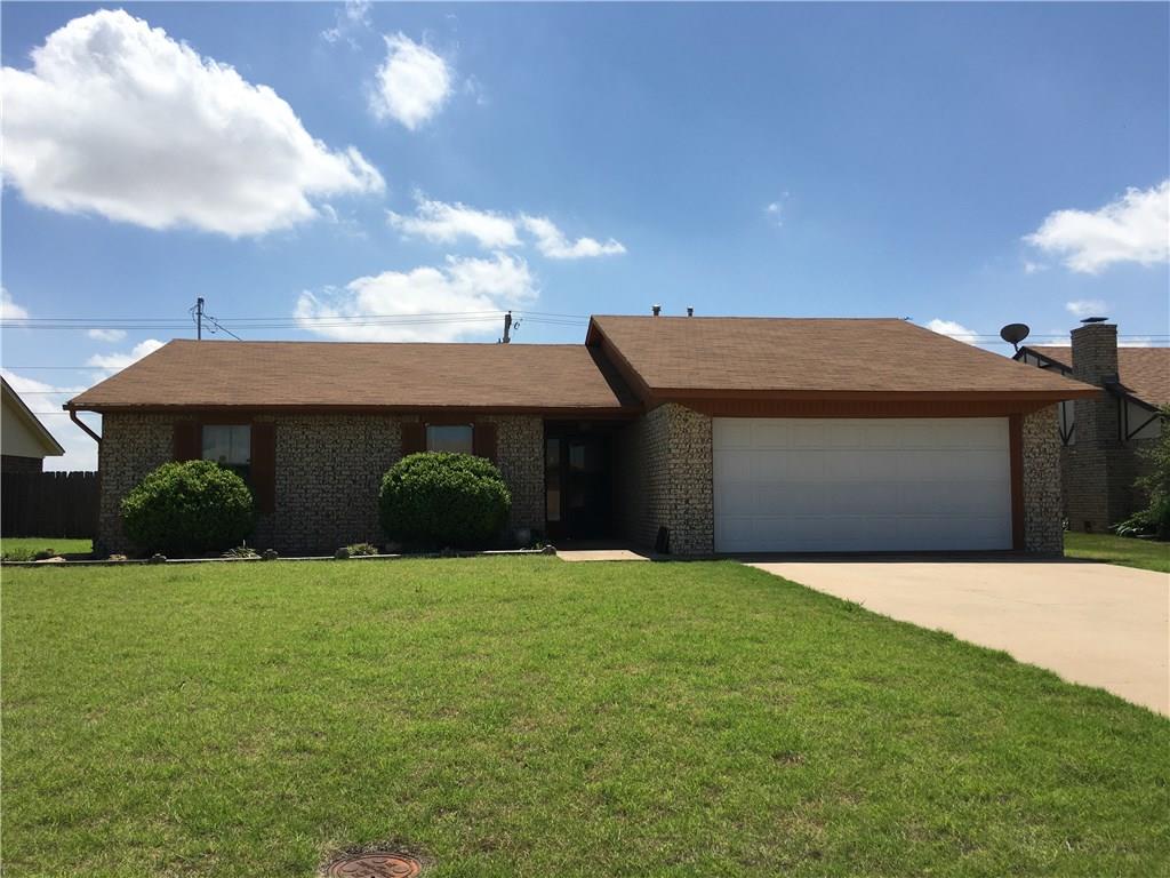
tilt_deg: +3.7
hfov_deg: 61.7
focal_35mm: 29
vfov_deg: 48.2
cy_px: 439
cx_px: 585
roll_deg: +0.2
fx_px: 980
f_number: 2.2
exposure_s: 1/2653
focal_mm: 4.15
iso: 25
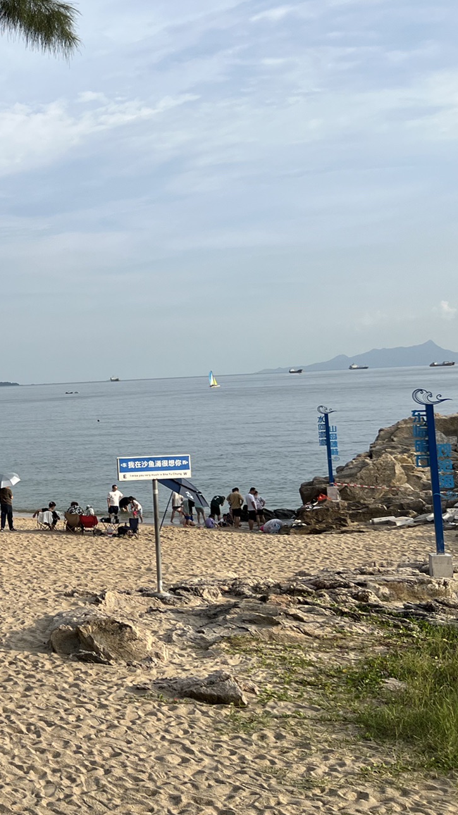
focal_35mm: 44
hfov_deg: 24.1
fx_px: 950
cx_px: -122
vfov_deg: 46.3
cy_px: 349
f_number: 1.5
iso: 50
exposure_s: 1/3831
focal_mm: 5.7
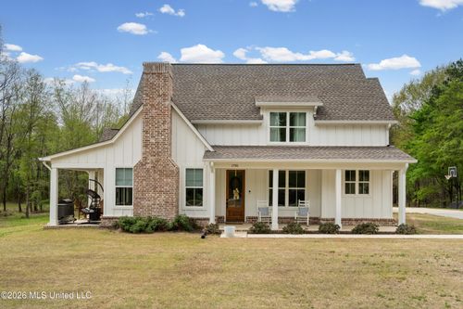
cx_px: 232
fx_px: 411
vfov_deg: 41.1
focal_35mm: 32
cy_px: 154
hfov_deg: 58.7
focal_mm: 32
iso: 800
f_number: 9
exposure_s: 1/640
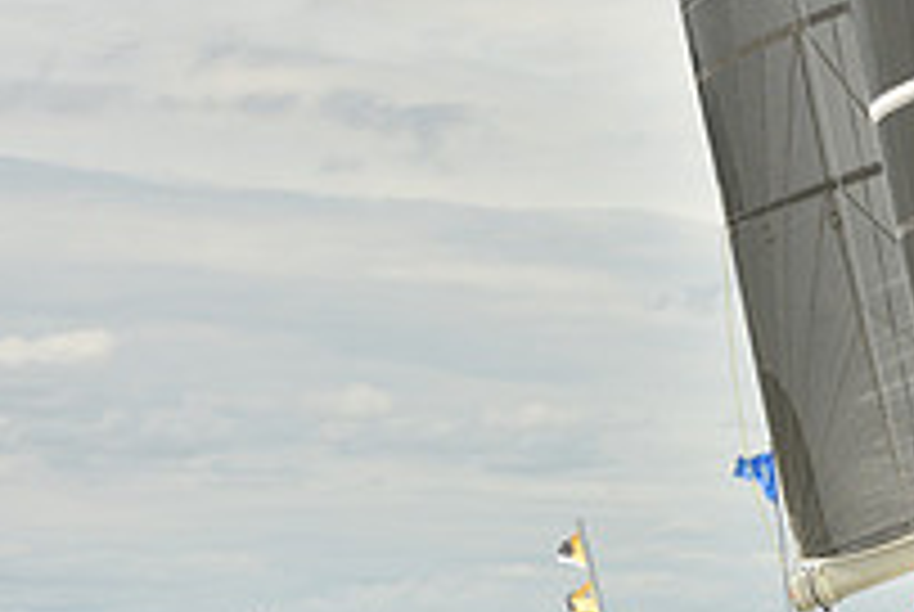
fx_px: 6890
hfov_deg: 7.5
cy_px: 641
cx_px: 1121
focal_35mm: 271
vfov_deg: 5.1
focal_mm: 95
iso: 250
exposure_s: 1/800
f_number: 9
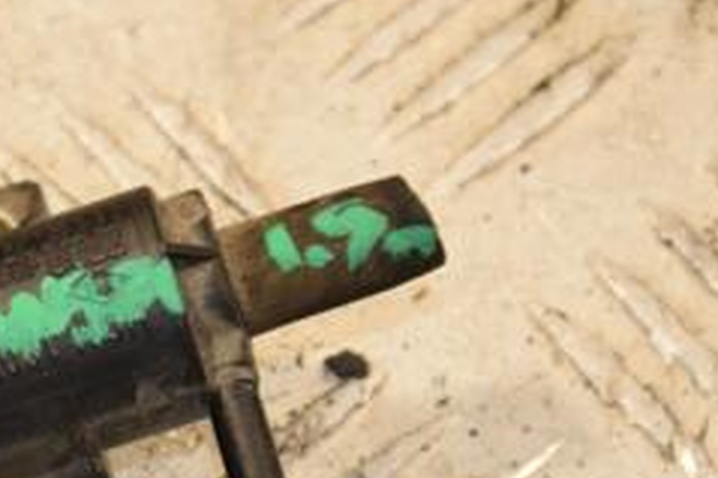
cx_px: -48
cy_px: 352
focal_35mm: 395
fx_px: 7877
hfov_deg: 5.2
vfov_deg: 3.5
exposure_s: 1/200
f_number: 8
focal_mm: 105
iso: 800
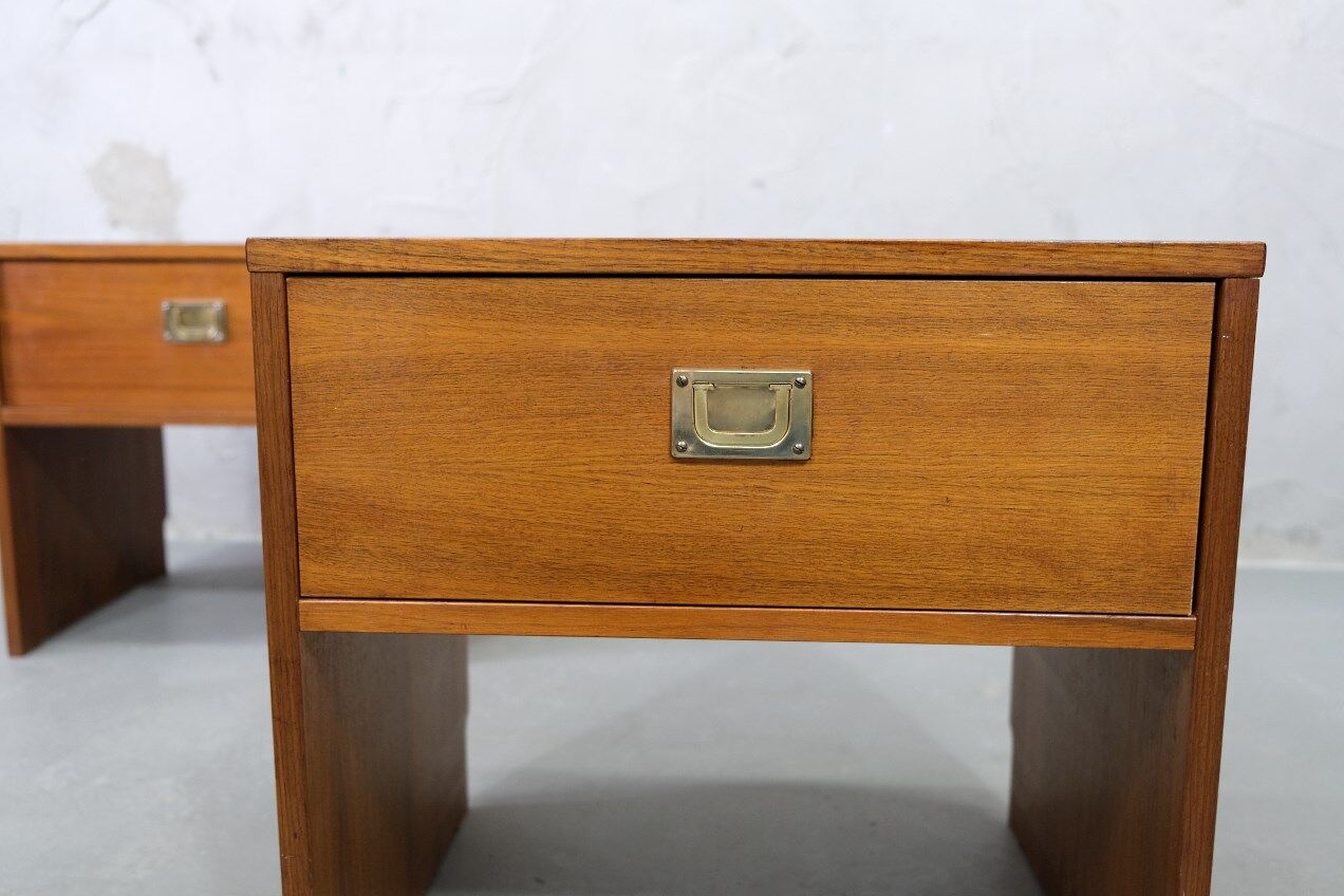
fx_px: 1195
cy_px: 448
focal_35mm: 32
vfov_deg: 41.1
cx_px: 672
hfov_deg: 58.7
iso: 800
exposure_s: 1/30
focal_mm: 21.4
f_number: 3.2
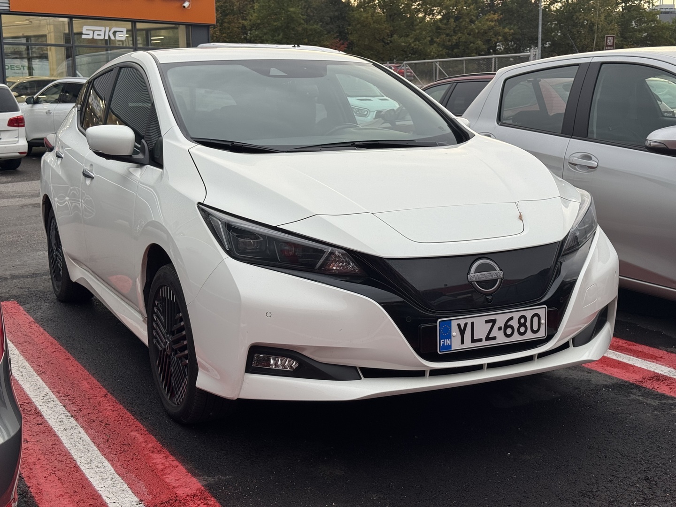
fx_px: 937
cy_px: 254
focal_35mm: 48
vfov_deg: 30.3
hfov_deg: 39.7
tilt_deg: -10.4
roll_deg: +0.7
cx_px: 338
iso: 64
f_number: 1.78
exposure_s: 1/288
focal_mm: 6.76
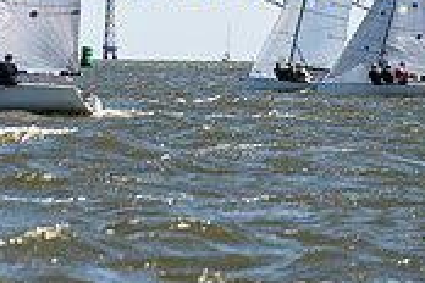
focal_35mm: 782
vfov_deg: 1.8
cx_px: -41
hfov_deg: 2.6
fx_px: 9231
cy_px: -138
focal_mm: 200
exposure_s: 1/2500
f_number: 5
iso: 320
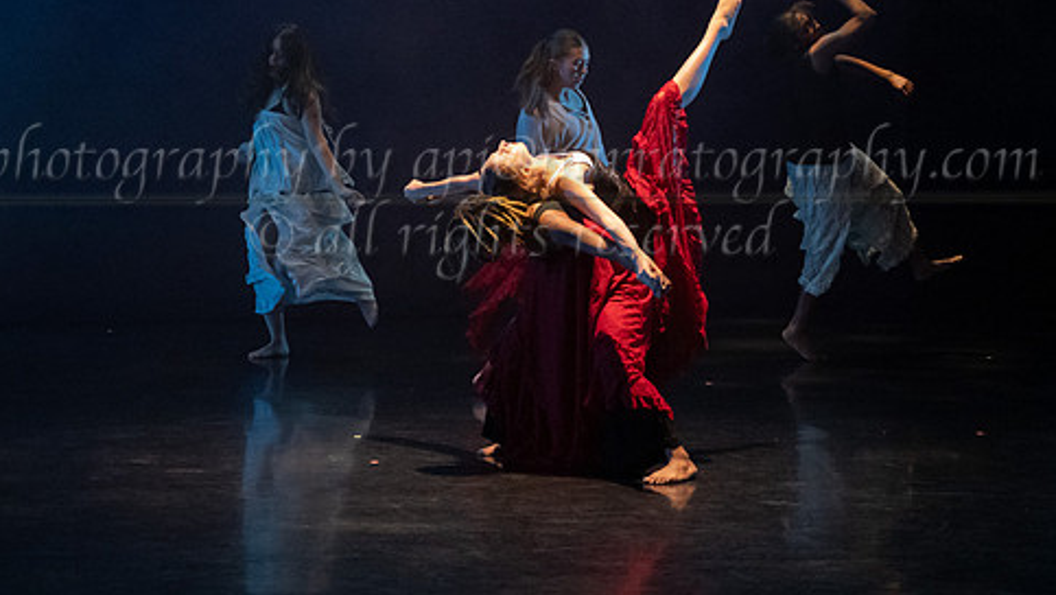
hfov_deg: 17.4
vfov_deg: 9.8
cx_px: 514
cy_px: 157
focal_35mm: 123
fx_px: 3445
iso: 5000
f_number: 2.8
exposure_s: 1/320
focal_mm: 75
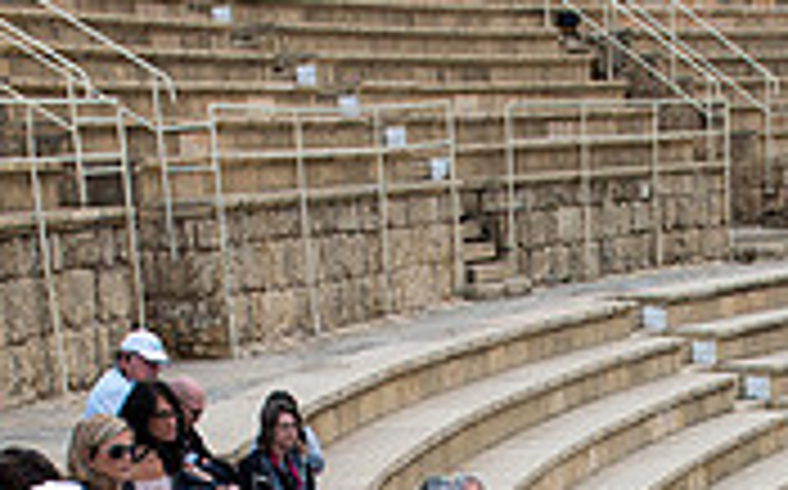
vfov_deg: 14.8
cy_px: 757
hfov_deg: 25.3
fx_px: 1738
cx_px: 558
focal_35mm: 81
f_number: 3.5
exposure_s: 1/400
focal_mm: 24
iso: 100
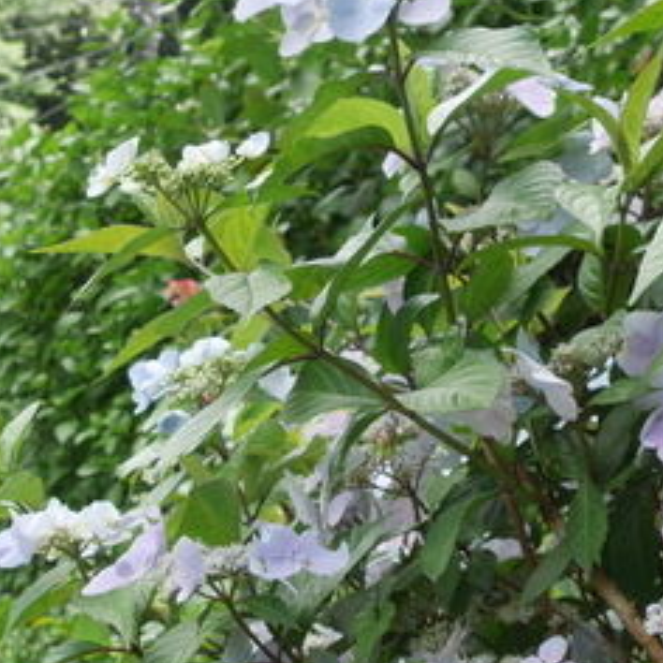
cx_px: 313
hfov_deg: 16.7
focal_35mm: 104
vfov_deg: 16.3
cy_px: 685
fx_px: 2254
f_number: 5.6
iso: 200
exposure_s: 1/200
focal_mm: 17
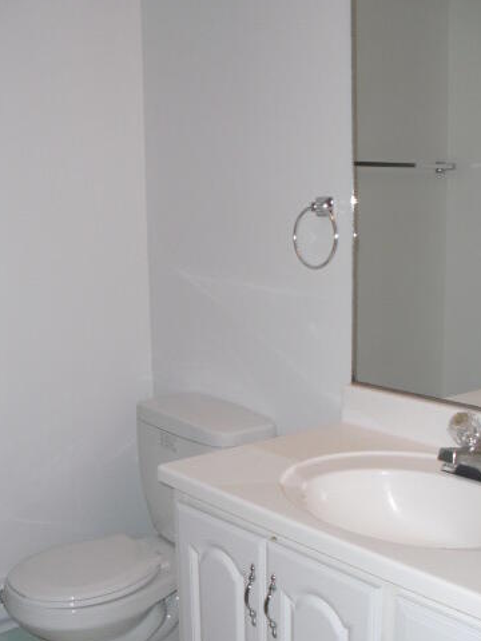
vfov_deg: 39.6
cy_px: 371
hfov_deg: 30.3
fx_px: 889
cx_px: 222
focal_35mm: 48
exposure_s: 1/60
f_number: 3.1
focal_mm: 6.3
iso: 200
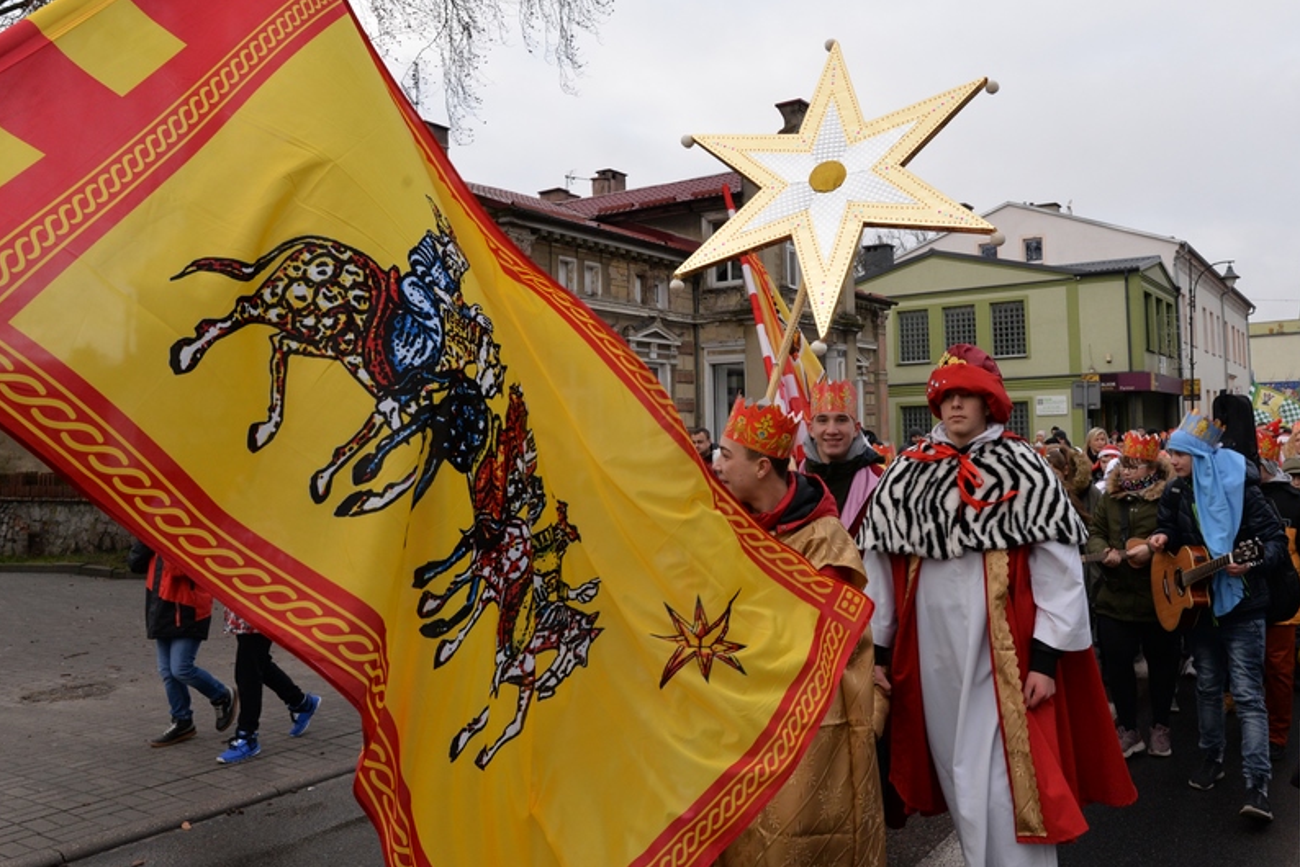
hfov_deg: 63.2
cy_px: 376
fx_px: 1048
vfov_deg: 44.9
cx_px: 768
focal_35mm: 29
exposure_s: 1/400
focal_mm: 24
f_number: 10
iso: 1250
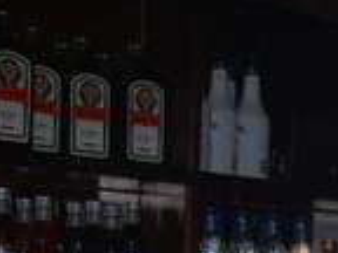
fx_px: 1123
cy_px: 391
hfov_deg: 16.4
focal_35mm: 115
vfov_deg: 12.2
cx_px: 413
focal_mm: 5.8
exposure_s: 1/30
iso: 100
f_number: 2.8
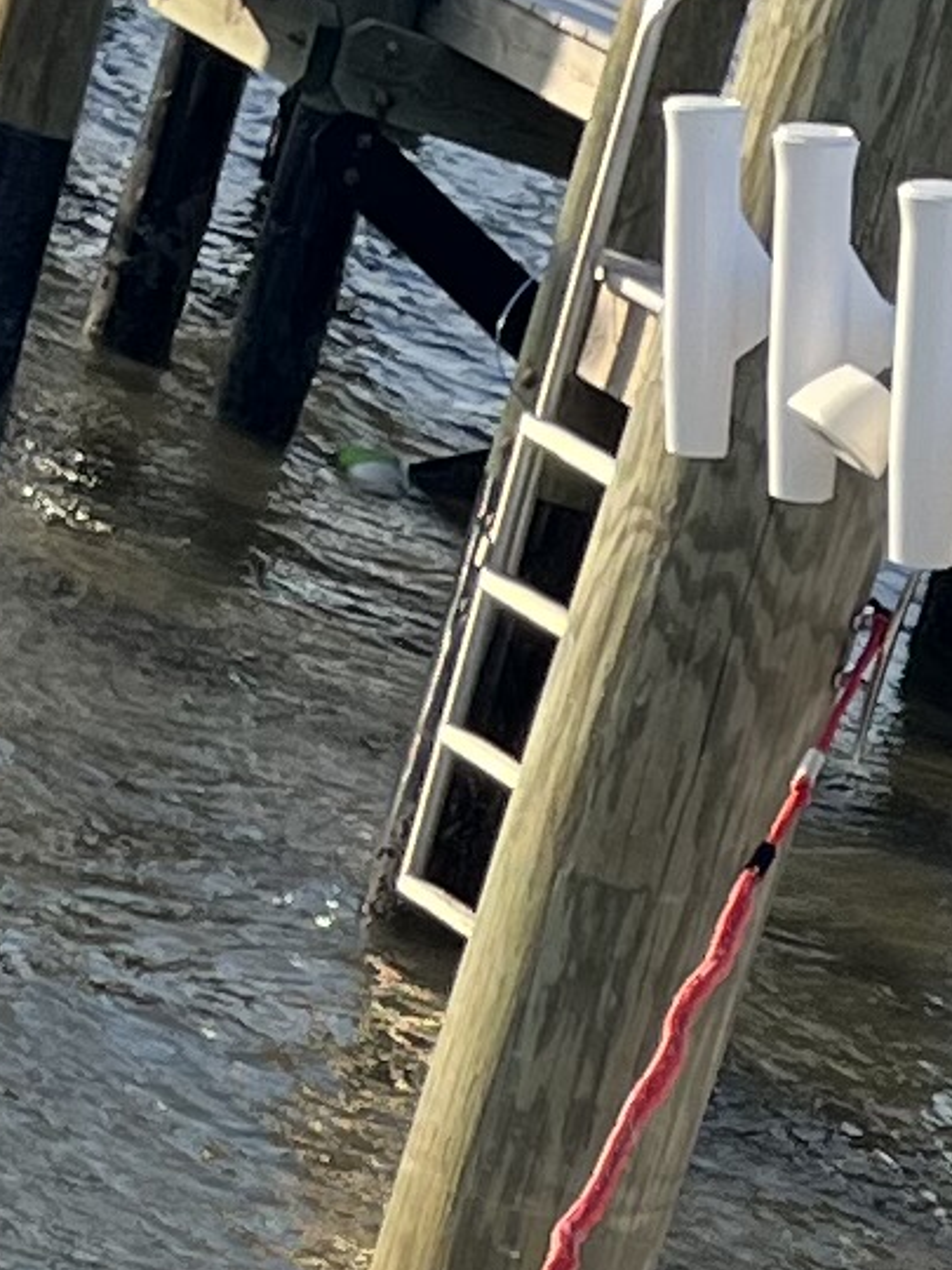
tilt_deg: -20.1
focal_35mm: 194
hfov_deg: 7.5
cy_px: 2434
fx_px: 7114
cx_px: 1394
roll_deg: -20.6
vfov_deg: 9.6
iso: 50
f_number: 1.6
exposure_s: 1/1802
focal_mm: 5.1
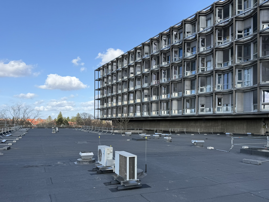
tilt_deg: +0.7
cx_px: 134
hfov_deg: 71.6
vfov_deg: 56.8
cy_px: 101
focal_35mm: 24
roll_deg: -0.5
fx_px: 187
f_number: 1.78
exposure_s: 1/2703
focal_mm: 6.76
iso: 80
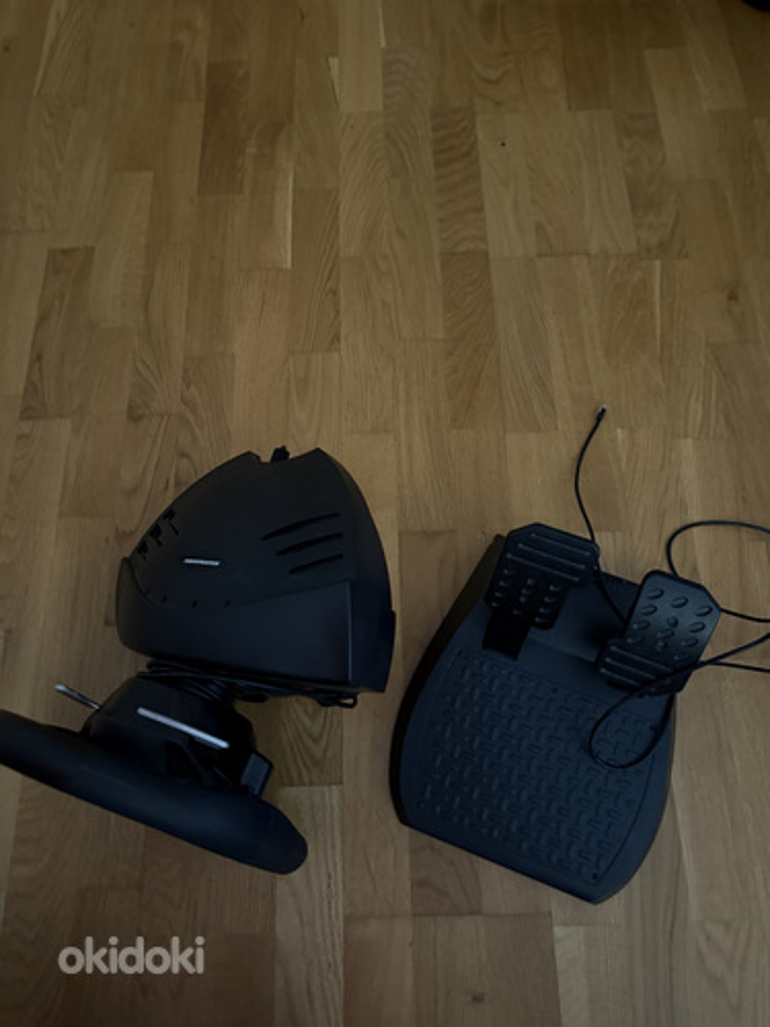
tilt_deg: -68.8
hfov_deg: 56.8
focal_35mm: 24
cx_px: 385
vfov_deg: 71.6
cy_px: 514
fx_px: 712
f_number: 1.78
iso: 1600
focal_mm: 6.76
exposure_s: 1/23
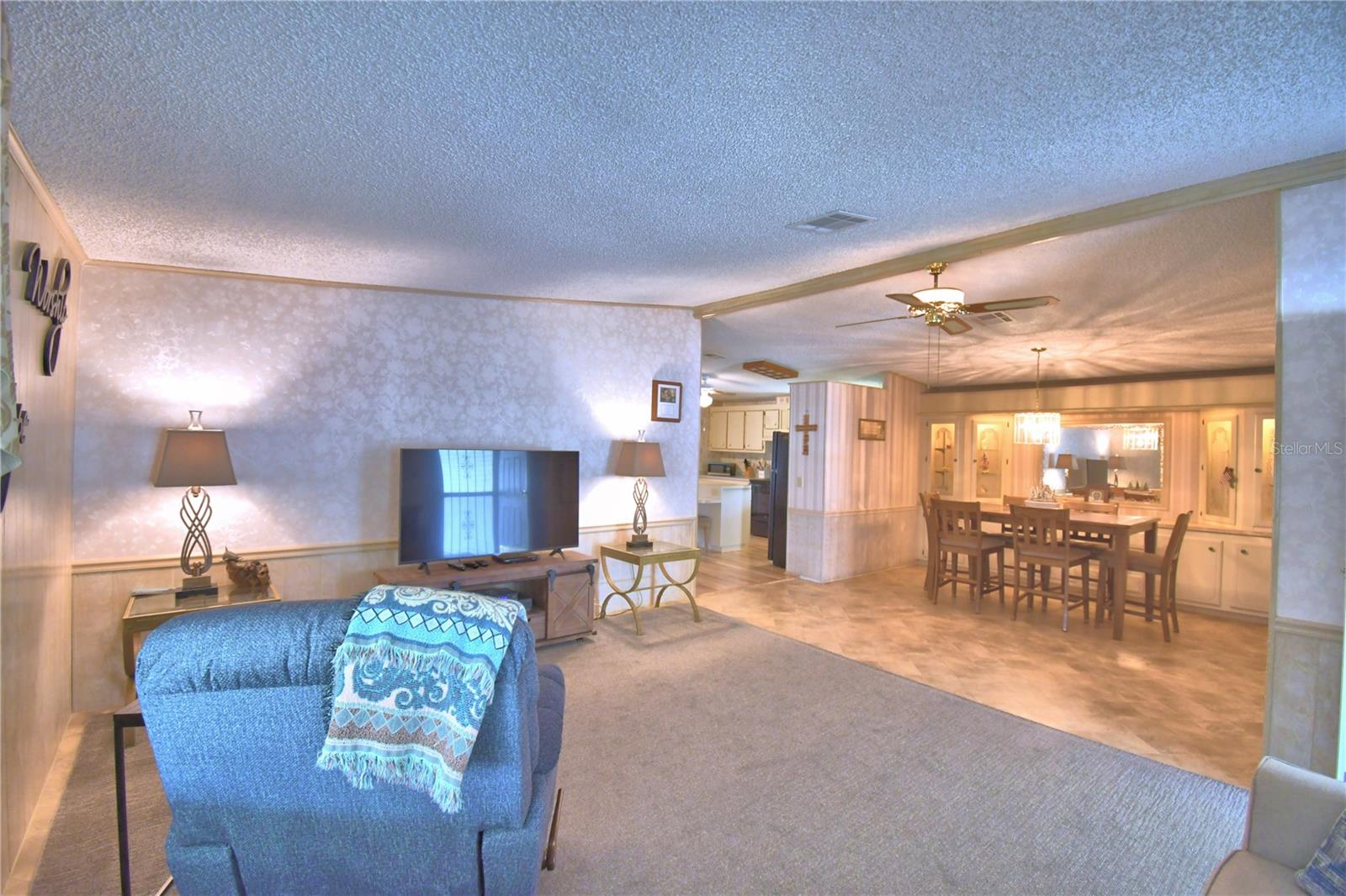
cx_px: 673
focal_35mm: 15
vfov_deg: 77.3
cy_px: 448
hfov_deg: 100.4
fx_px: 561
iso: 800
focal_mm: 10
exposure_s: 1/30
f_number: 4.5
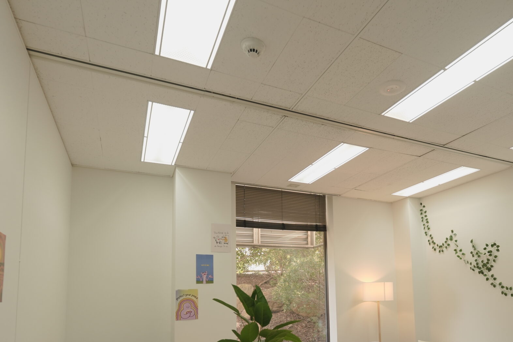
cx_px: 323
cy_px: 259
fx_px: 370
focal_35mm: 26
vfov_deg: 47.6
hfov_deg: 68.2
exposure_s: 1/125
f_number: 2.8
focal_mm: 16
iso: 500
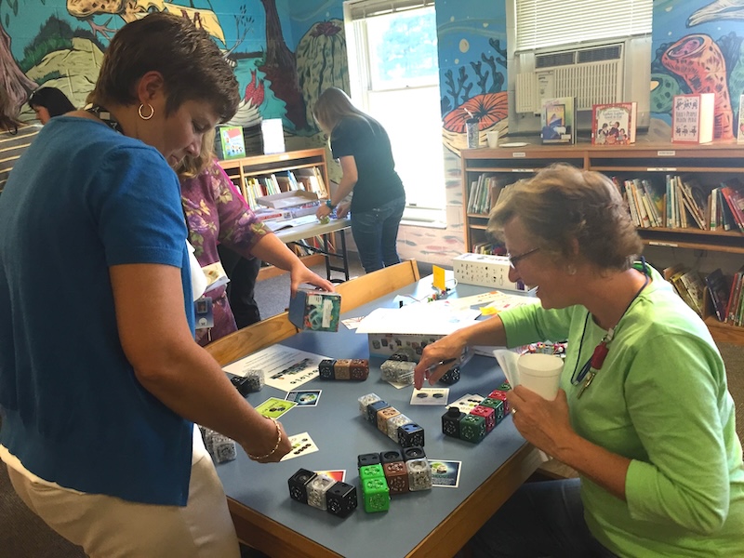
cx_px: 372
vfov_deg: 48.2
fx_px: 623
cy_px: 279
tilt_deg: -14.2
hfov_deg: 61.7
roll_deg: +3.9
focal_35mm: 29
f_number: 2.2
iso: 50
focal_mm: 4.15
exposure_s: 1/30
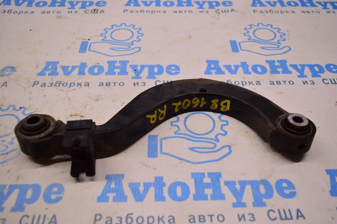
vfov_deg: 38.3
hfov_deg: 55.1
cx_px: 168
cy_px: 112
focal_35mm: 34
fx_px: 323
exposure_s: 1/400
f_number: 4
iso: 1600
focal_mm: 23
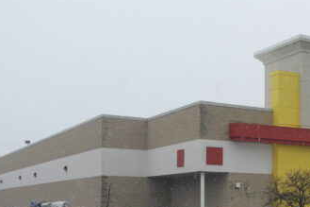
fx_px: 602
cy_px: 198
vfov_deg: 19.0
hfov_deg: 26.7
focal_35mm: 70
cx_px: 336
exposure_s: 1/160
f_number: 5
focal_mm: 20
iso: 100
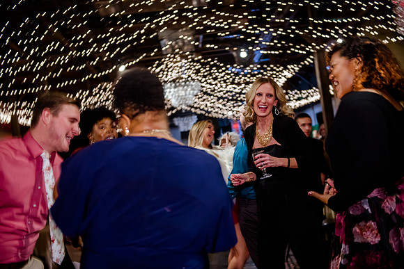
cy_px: 134
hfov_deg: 41.1
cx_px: 202
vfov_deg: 28.1
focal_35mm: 48
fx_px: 539
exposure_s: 1/60
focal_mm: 48
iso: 1000
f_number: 2.8
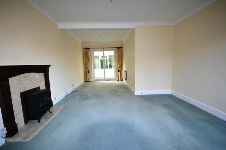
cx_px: 113
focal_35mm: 15
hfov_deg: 100.4
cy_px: 75
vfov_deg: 77.4
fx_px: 94
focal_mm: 10
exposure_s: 1/60
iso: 900
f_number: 4
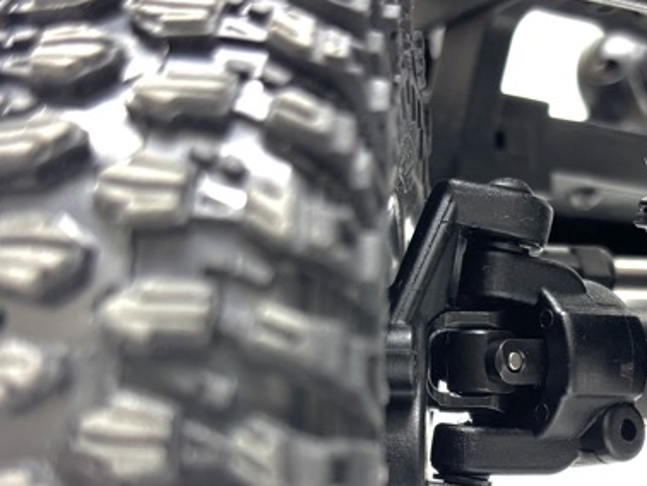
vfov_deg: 26.5
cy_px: 306
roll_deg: +0.3
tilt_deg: +1.7
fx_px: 1029
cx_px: 614
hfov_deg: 32.7
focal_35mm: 55
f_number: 1.6
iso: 125
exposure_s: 1/50
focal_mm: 5.96
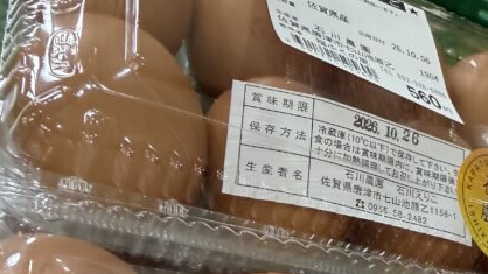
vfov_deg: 18.8
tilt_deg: -41.1
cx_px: 499
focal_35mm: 60
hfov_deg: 31.9
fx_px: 776
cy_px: 344
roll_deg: -42.5
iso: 250
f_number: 2.2
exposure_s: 1/60
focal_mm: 2.22
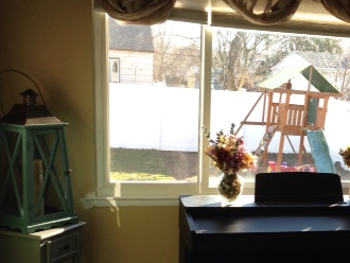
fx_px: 648
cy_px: 204
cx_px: 283
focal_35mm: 64
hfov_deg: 29.5
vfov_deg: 22.7
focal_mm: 4.13
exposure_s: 1/120
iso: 64
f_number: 2.4
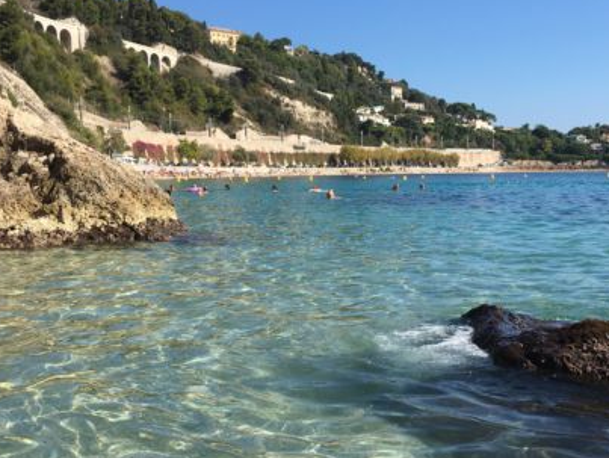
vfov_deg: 31.6
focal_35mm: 46
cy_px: 224
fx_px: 810
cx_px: 339
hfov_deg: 41.1
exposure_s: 1/1451
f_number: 2.2
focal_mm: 4.15
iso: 25
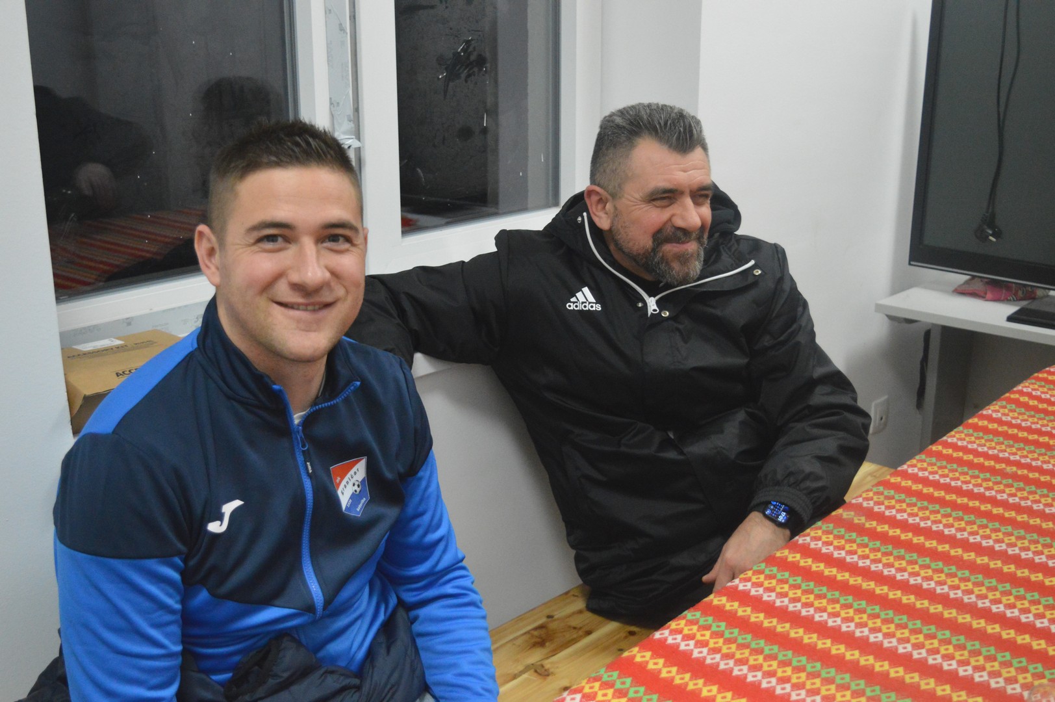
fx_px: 1230
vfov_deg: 31.8
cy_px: 351
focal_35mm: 42
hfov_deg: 46.4
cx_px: 528
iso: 3200
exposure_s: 1/200
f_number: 4.2
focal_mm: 28
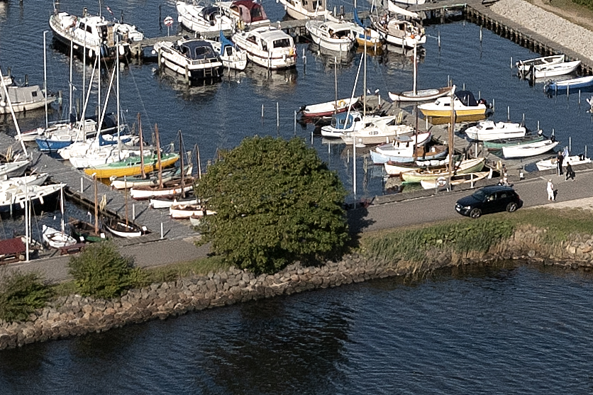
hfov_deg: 11.1
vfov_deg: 7.4
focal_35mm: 183
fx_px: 3014
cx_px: 618
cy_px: -122
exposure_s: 1/160
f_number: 3.5
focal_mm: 10.3
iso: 100
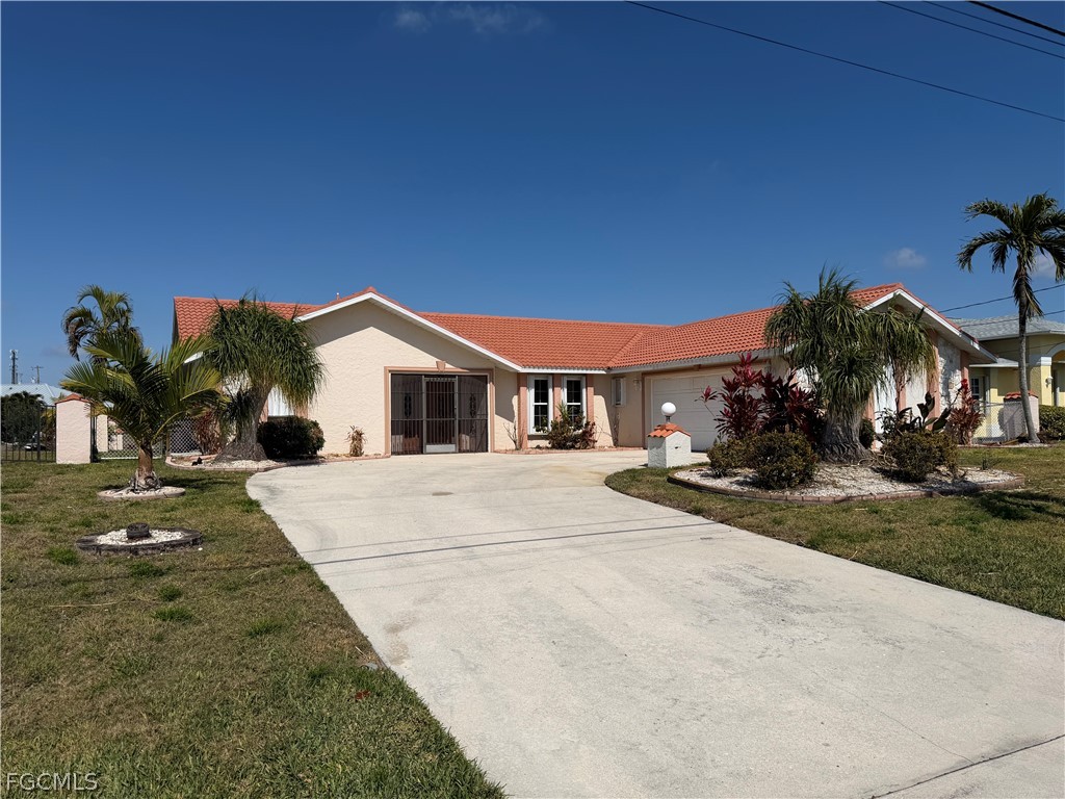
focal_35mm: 24
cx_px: 532
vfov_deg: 56.8
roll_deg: +1.5
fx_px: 738
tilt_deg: +2.1
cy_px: 400
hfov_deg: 71.6
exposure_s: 1/14286
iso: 80
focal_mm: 6.76
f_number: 1.78
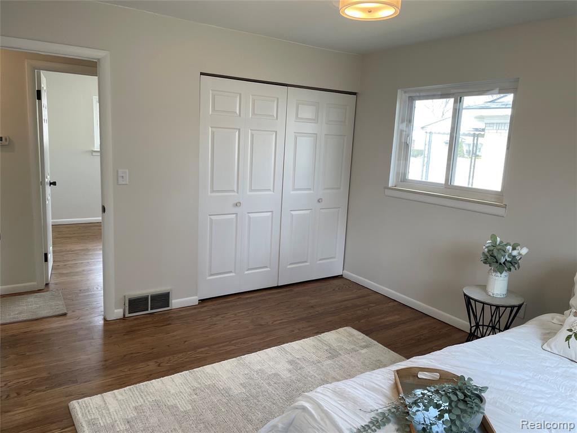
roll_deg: -2.7
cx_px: 288
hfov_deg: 67.3
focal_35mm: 26
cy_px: 216
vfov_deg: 53.1
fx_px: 433
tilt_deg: -8.2
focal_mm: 4.2
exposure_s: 1/120
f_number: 1.6
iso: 80
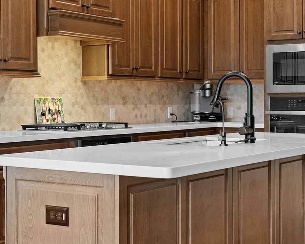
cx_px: 132
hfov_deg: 26.0
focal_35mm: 73
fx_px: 659
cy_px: 97
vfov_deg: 21.0
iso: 2000
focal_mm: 35
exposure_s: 1/13
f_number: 8
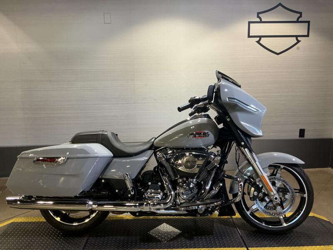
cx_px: 166
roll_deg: +0.7
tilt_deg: -10.1
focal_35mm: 29
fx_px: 279
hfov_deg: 61.7
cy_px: 125
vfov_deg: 48.2
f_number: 1.8
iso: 80
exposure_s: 1/60
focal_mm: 3
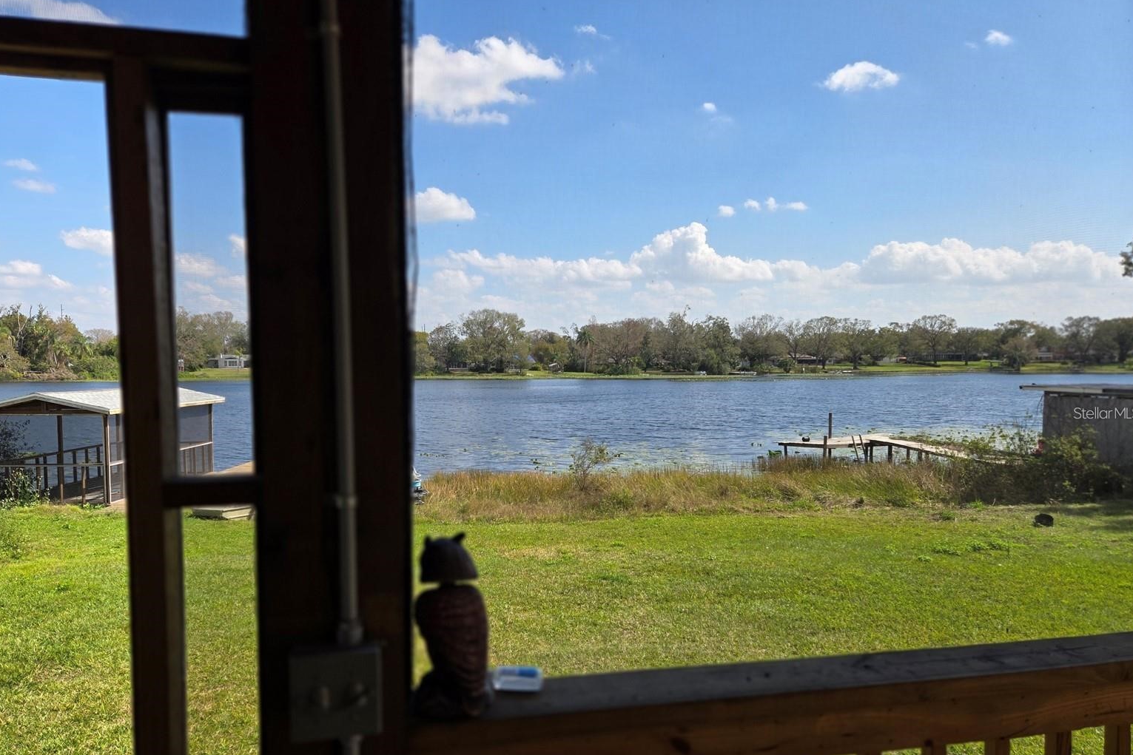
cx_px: 551
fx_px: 787
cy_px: 413
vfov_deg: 51.2
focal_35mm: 25
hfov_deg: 71.5
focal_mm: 5.4
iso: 25
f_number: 1.8
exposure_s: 1/1148
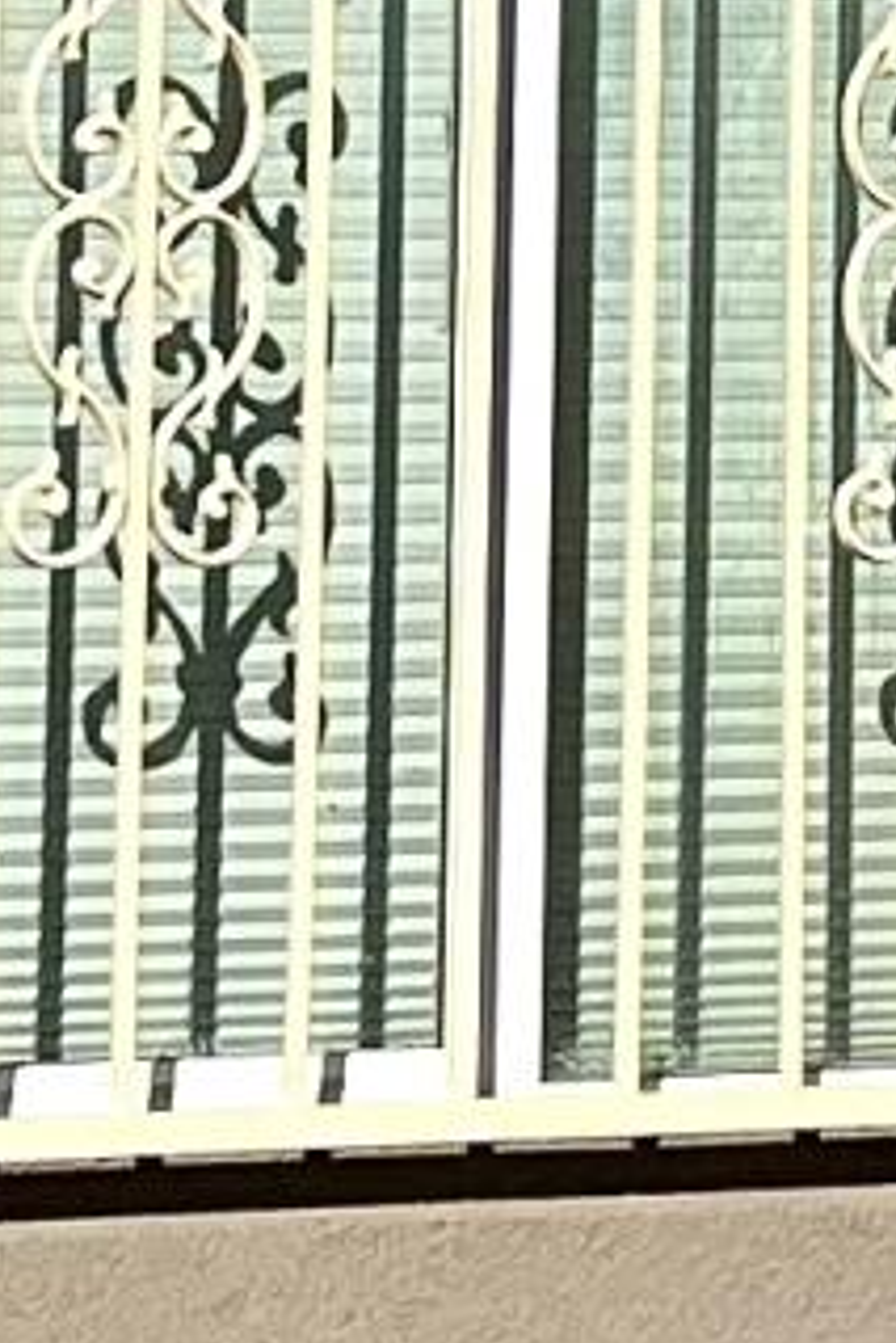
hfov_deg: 5.3
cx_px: 1506
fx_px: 9472
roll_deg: -0.4
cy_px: -1179
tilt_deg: +9.4
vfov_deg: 7.8
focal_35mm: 254
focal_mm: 5.1
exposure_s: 1/8403
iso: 50
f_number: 1.6
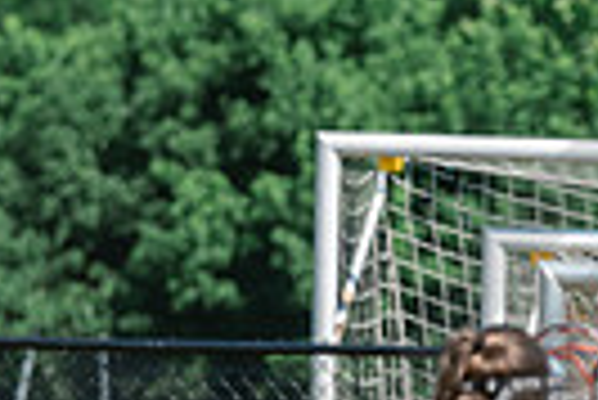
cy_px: 771
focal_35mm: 1265
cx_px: 960
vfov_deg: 1.1
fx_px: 21036
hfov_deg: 1.6
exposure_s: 1/2000
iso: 400
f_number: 5.6
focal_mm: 200
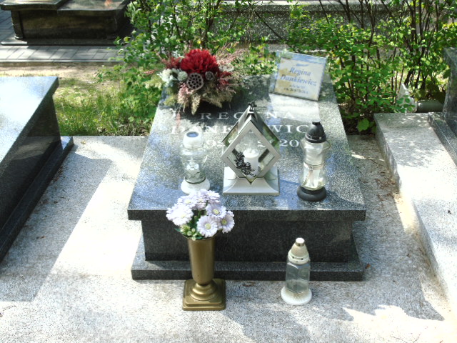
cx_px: 228
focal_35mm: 40
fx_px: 528
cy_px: 172
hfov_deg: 46.8
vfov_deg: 36.0
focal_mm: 7.1
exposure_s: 1/125
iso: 80
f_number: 3.9
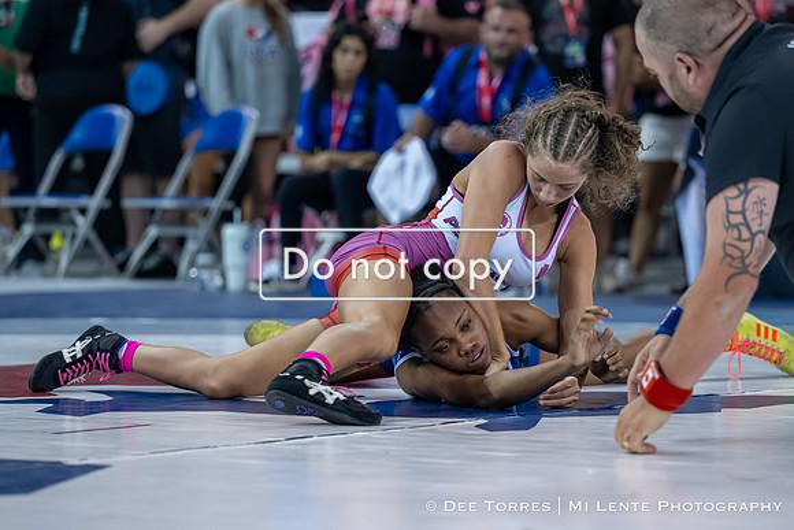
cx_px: 397
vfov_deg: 8.2
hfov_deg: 12.3
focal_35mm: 167
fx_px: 3694
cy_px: 315
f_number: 2.8
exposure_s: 1/800
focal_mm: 125
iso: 2200
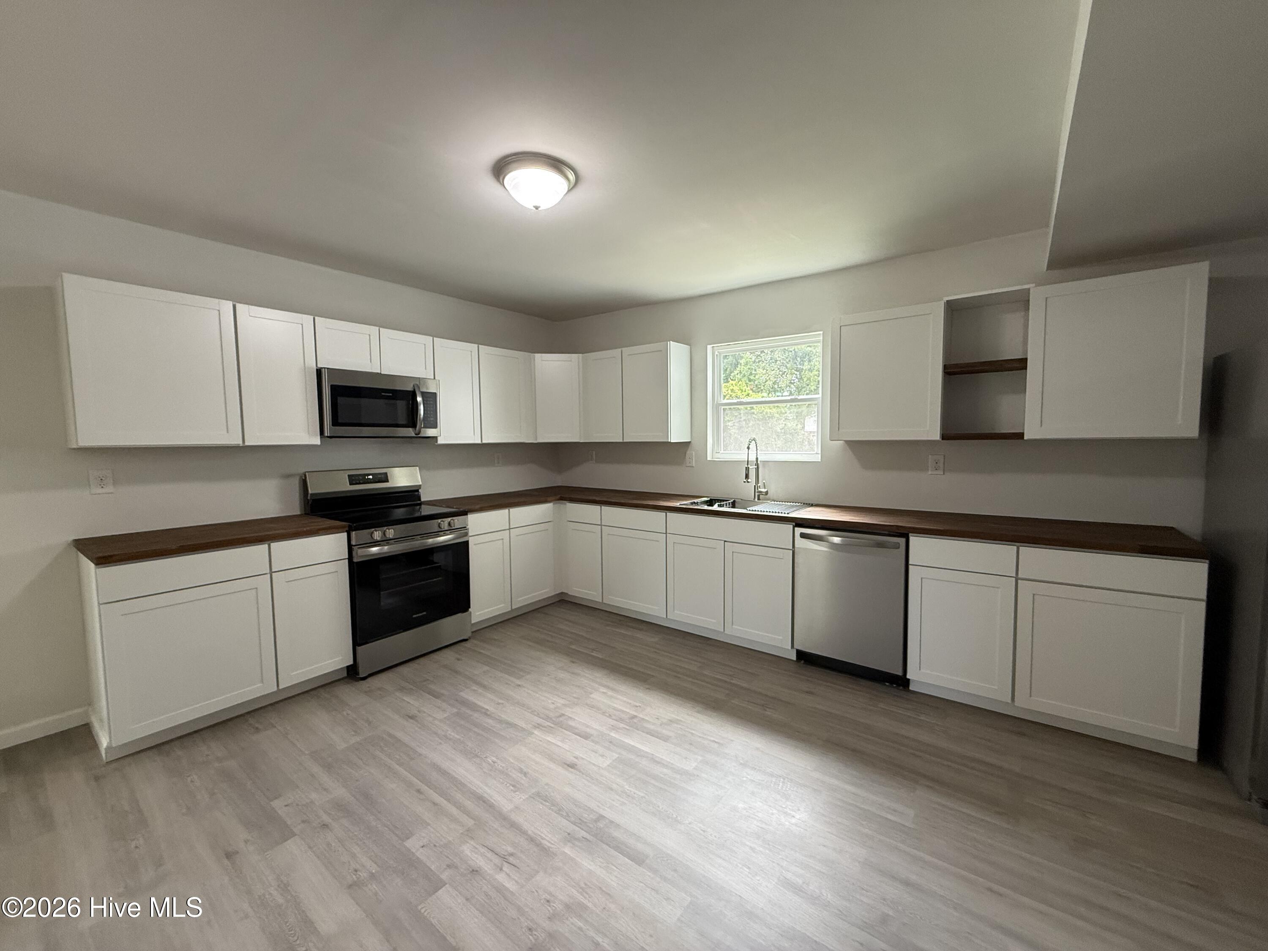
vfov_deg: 85.7
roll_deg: +0.7
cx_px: 634
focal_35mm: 14
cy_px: 476
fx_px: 513
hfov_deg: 102.1
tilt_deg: -4.5
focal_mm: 2.22
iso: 250
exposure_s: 1/120
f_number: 2.2
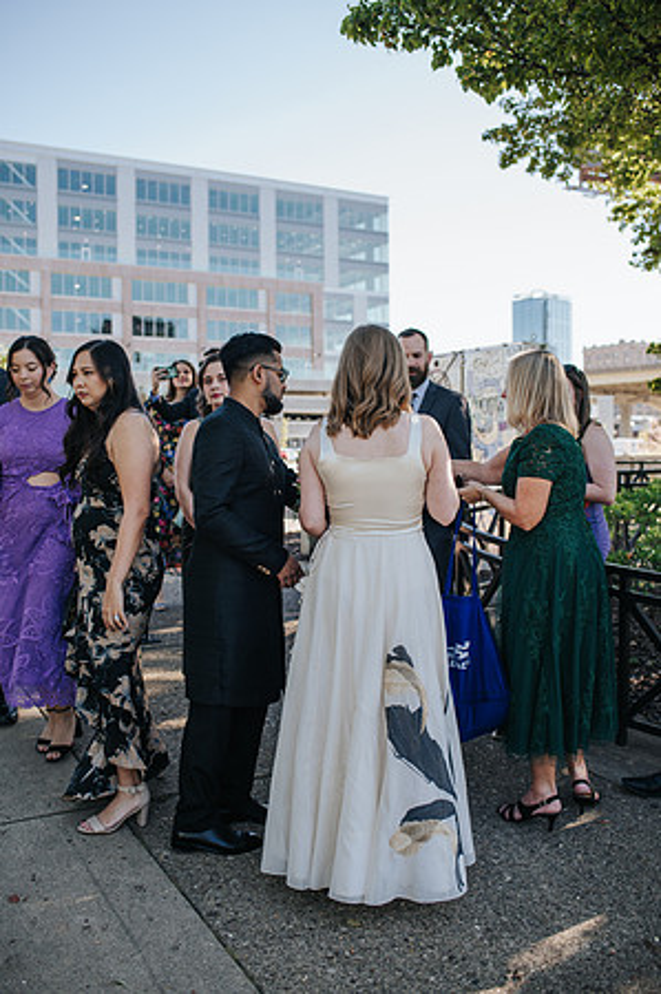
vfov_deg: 54.5
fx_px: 966
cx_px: 330
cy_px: 497
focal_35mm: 35
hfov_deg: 37.8
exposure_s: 1/320
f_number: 3.2
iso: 100
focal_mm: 35
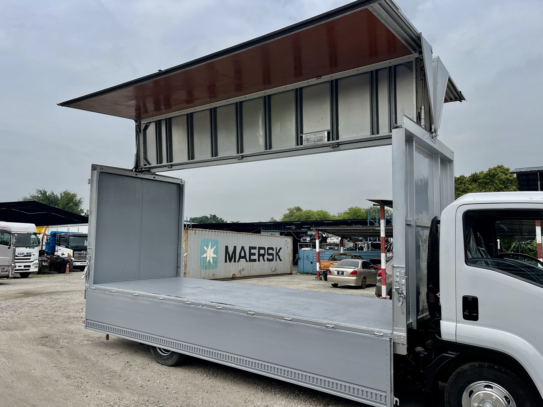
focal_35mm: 26
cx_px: 272
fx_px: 408
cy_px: 204
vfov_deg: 53.1
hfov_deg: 67.3
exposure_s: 1/3663
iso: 32
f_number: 1.6
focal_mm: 5.1
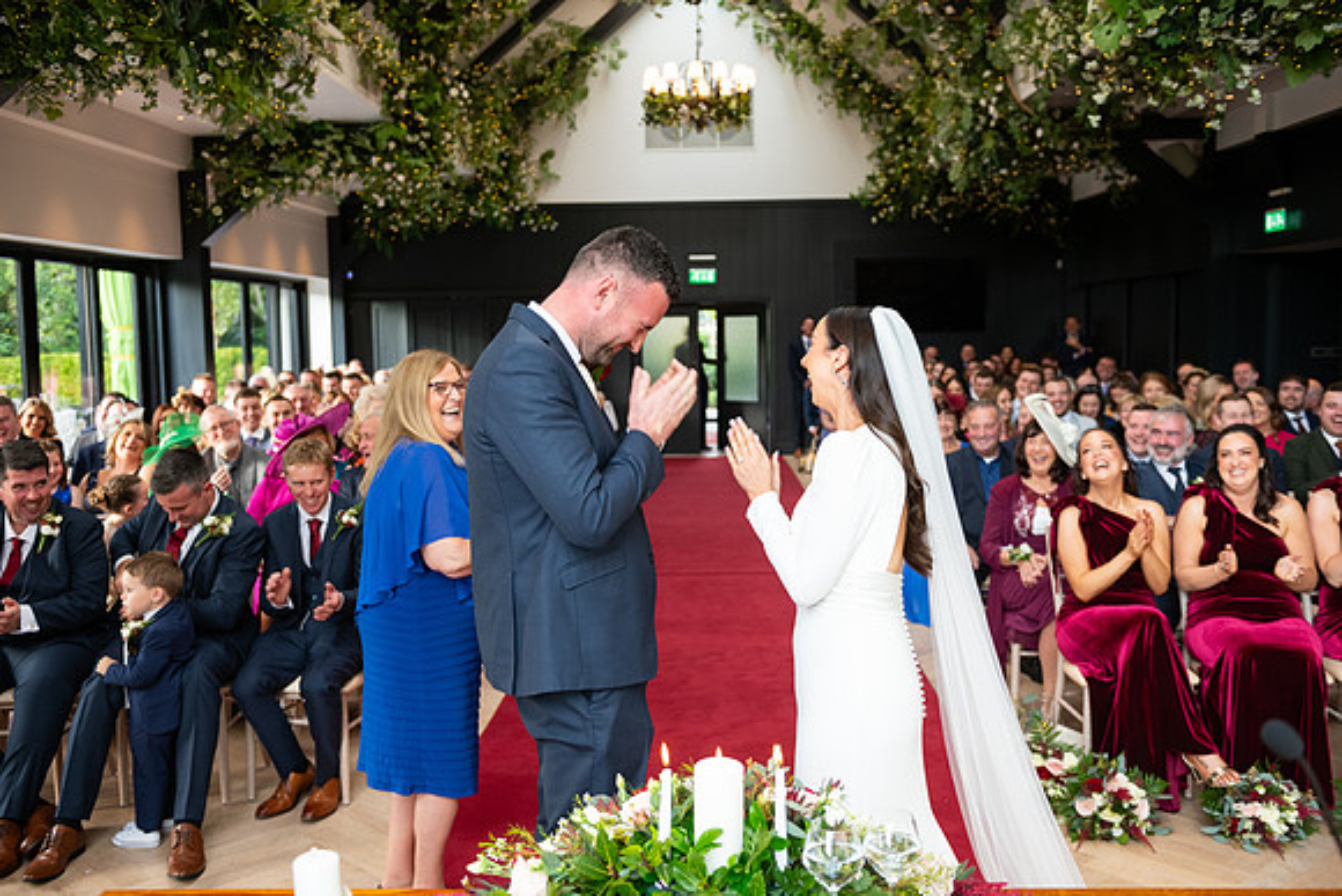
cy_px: 448
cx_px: 671
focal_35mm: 35
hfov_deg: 54.4
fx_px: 1305
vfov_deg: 37.9
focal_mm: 35
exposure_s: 1/160
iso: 640
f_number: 3.5
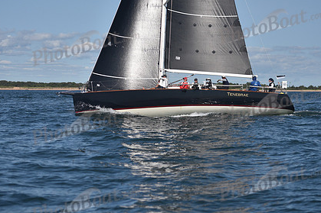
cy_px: 75
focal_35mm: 97
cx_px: 180
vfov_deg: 14.1
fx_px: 865
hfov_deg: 21.0
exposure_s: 1/4000
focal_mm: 70
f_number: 3.2
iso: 250
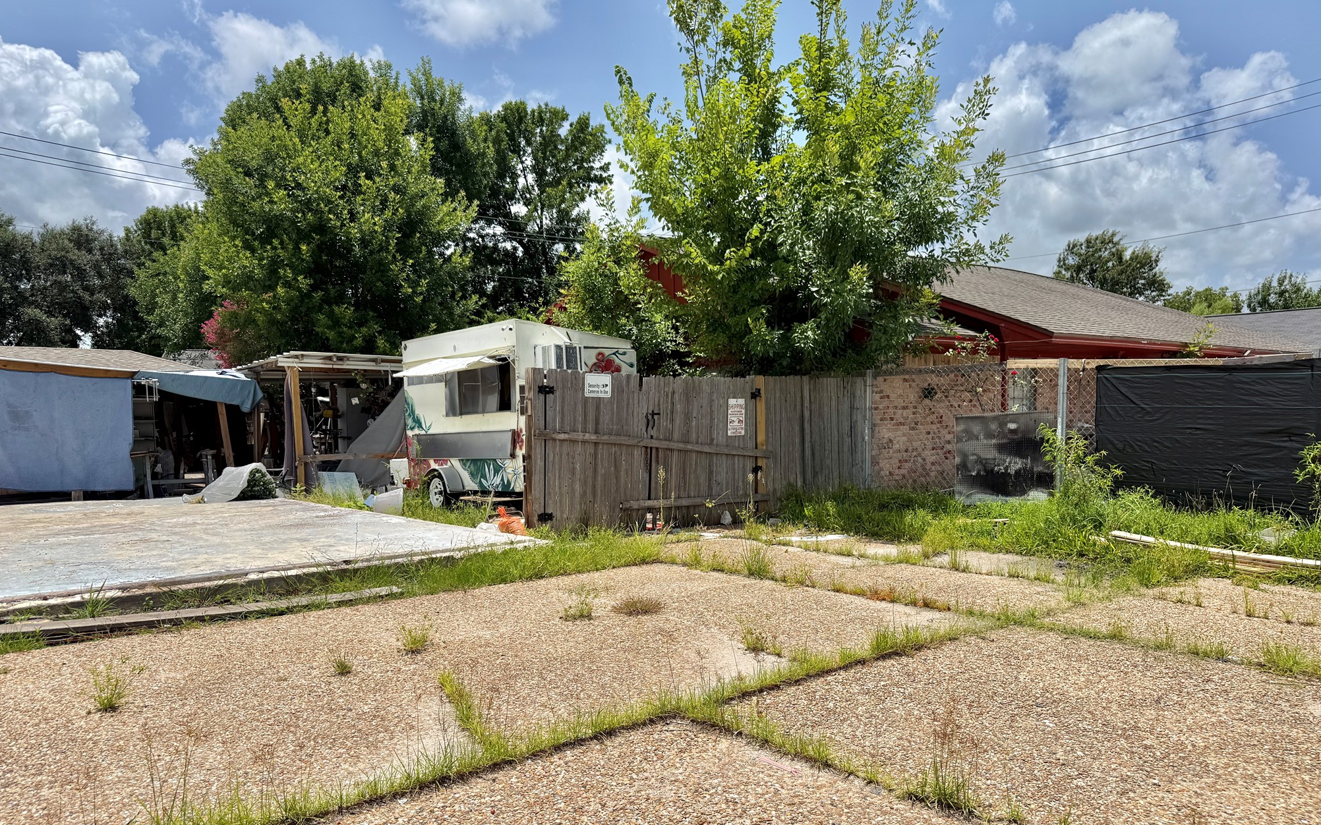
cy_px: 492
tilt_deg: -4.8
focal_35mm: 26
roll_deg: +0.6
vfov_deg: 47.3
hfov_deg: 70.4
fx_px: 936
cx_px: 668
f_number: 1.78
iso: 80
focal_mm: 6.76
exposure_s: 1/7353
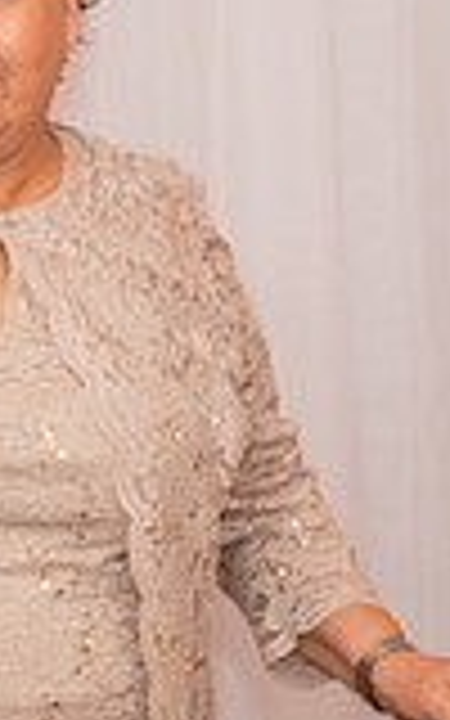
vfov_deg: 8.1
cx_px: -436
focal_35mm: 259
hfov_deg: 5.0
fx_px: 5082
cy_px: 182
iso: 1000
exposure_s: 1/160
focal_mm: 70
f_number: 3.5
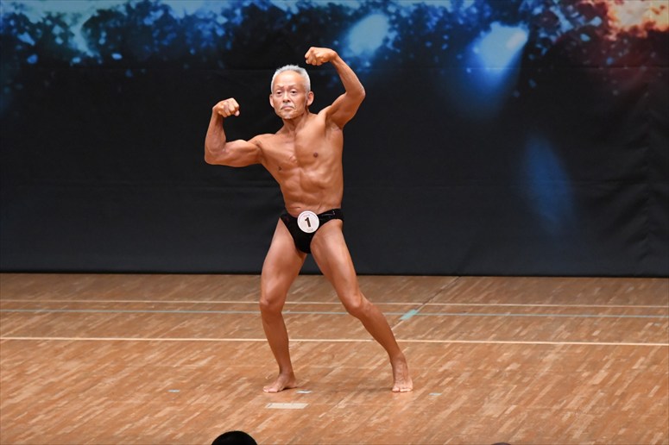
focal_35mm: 285
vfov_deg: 4.8
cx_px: 334
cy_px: 222
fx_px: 5294
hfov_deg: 7.2
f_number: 5.6
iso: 6400
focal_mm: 190
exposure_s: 1/400
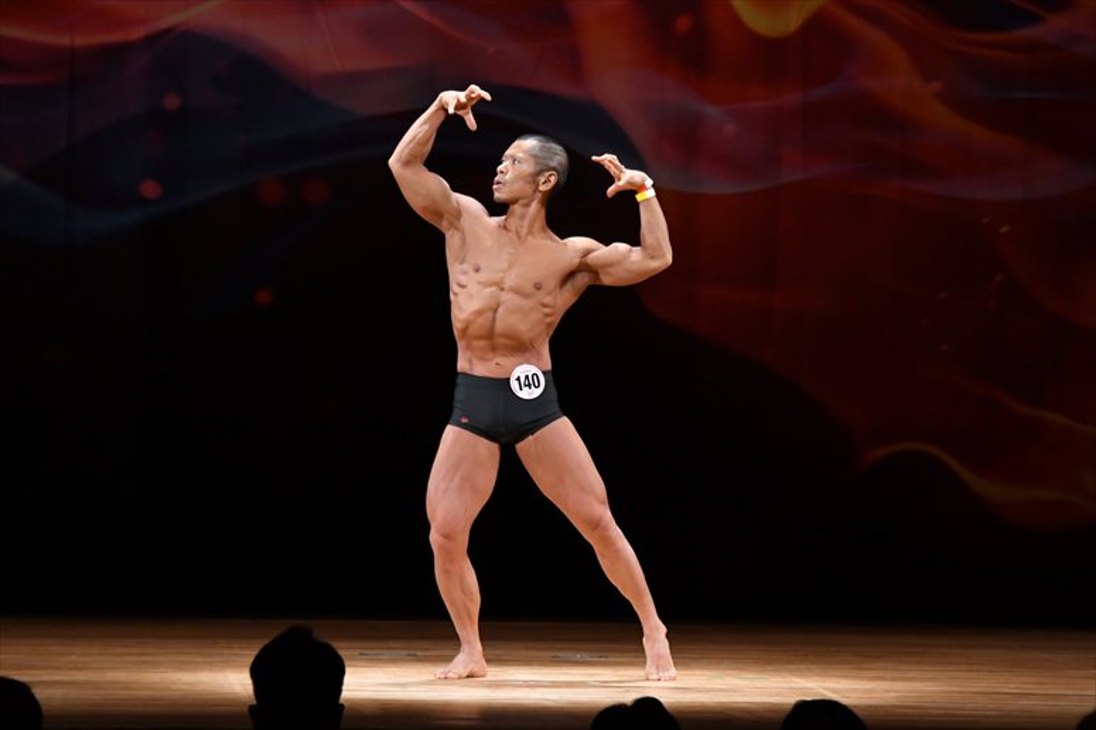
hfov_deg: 9.2
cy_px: 365
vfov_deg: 6.1
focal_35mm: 225
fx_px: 6847
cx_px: 548
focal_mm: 150
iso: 3200
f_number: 5.6
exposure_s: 1/400
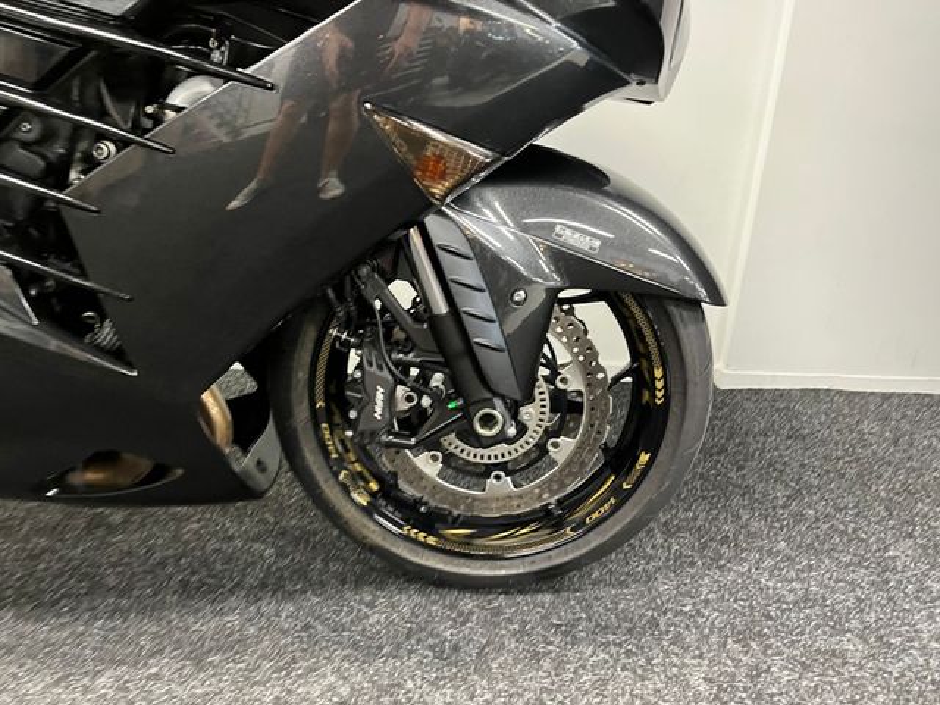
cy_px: 352
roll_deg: -0.4
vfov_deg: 53.1
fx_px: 706
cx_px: 470
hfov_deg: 67.3
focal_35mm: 26
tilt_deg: -21.9
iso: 500
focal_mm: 5.1
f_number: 1.6
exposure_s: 1/33
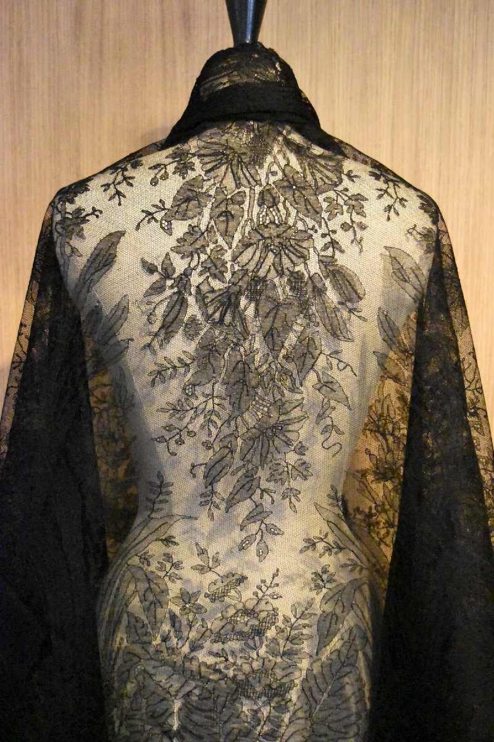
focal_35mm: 46
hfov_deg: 28.9
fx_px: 957
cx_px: 247
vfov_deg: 42.3
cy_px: 371
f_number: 4.5
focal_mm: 31
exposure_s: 1/200
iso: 20000
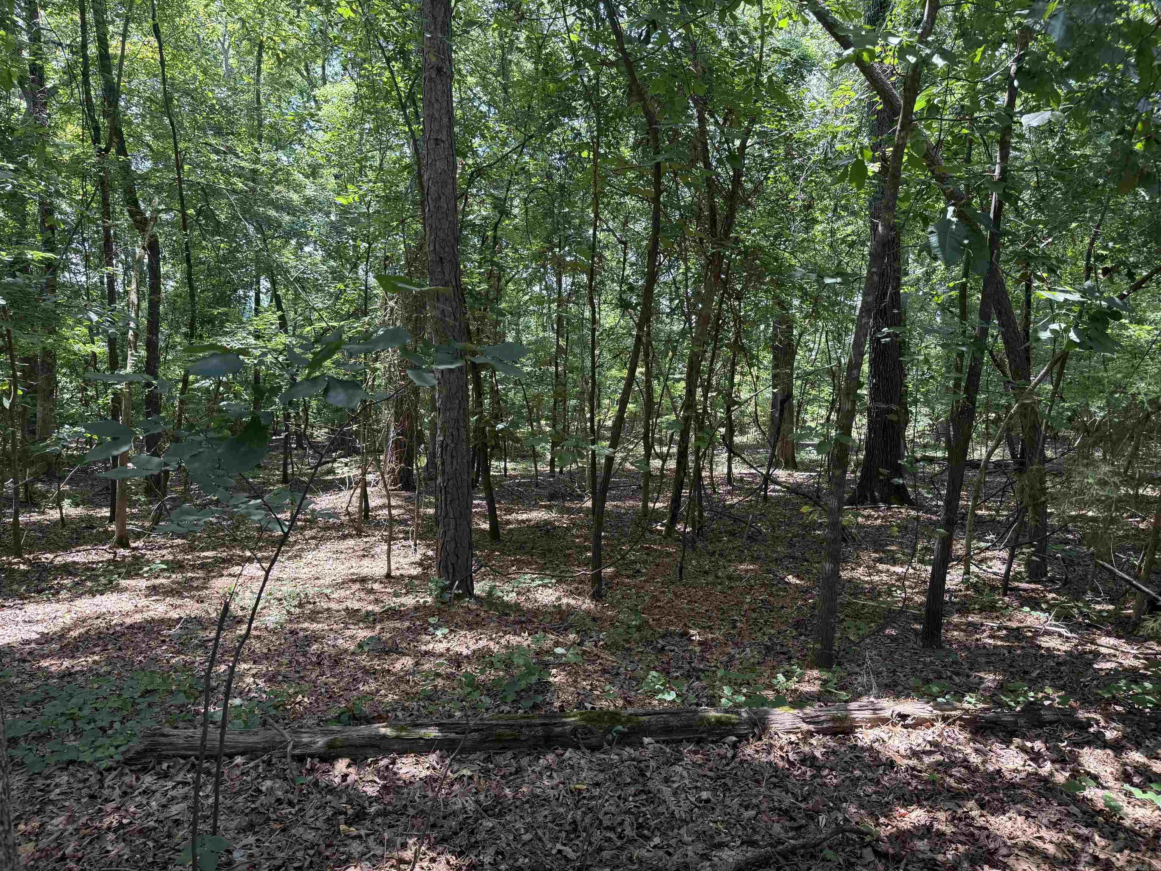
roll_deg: -1.1
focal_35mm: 24
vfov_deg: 56.8
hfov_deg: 71.6
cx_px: 580
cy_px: 436
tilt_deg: -6.9
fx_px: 805
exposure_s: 1/211
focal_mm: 6.76
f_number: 1.78
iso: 100
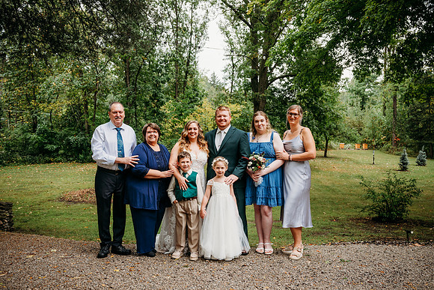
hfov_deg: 63.6
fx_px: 350
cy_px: 145
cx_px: 217
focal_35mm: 29
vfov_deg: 45.0
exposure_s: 1/400
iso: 200
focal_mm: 29
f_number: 4
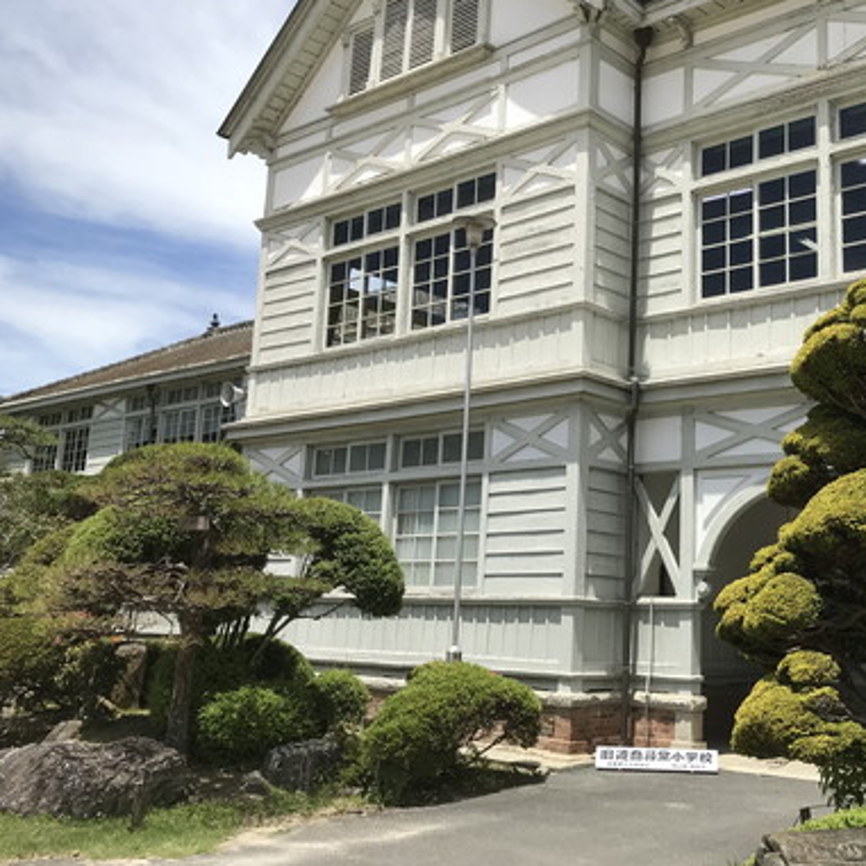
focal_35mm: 39
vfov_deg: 42.8
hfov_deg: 41.8
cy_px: 380
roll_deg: -2.3
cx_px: 625
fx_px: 1104
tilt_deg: +15.1
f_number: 1.8
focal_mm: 3.99
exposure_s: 1/2591
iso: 20
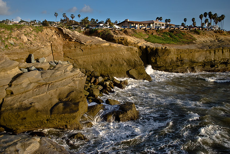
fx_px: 192
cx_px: 115
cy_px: 77
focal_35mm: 30
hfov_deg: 61.9
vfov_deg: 43.7
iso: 100
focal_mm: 20
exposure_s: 1/500
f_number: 3.8
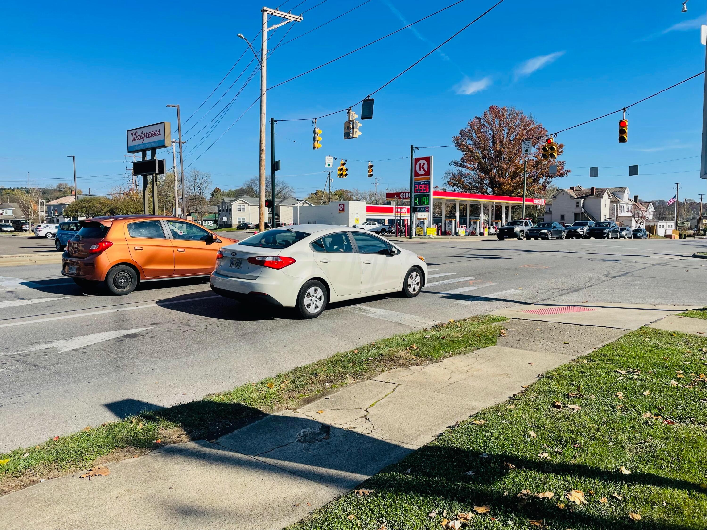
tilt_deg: -4.7
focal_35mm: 26
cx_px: 354
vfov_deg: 53.1
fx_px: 531
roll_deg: +0.2
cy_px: 265
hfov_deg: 67.3
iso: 32
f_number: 1.6
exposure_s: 1/3861
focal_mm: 4.2
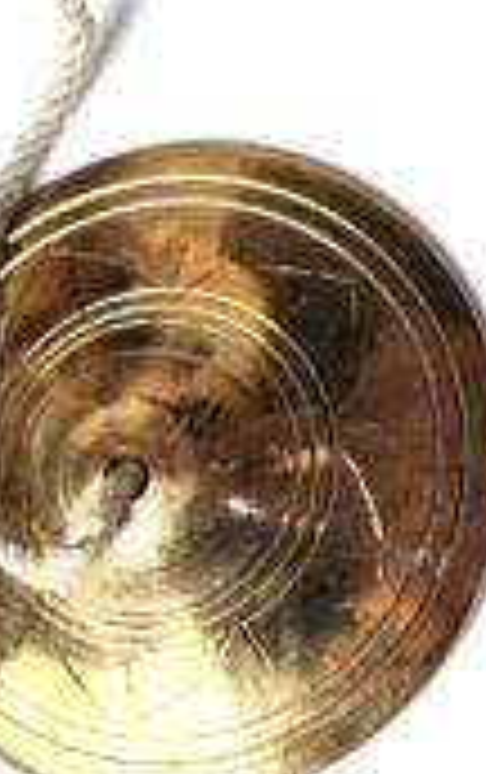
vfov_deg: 18.4
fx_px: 2366
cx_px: 1161
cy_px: 124
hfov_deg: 10.2
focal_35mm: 112
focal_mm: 5.4
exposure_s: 1/120
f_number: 1.8
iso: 64
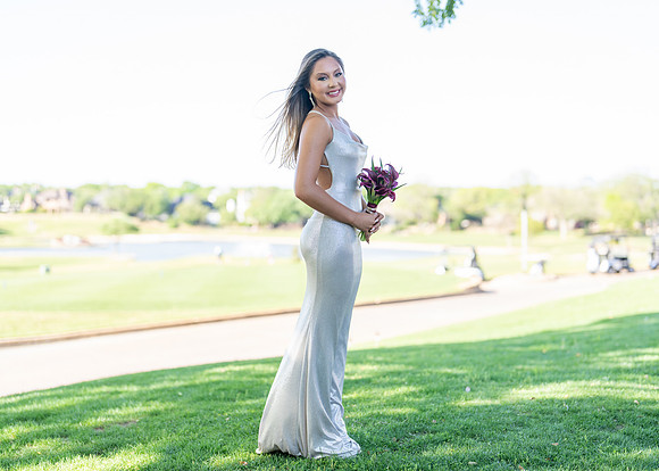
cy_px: 235
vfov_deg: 26.7
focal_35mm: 53
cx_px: 342
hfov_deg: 36.8
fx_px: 989
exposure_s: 1/1000
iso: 160
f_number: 1.6
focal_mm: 50
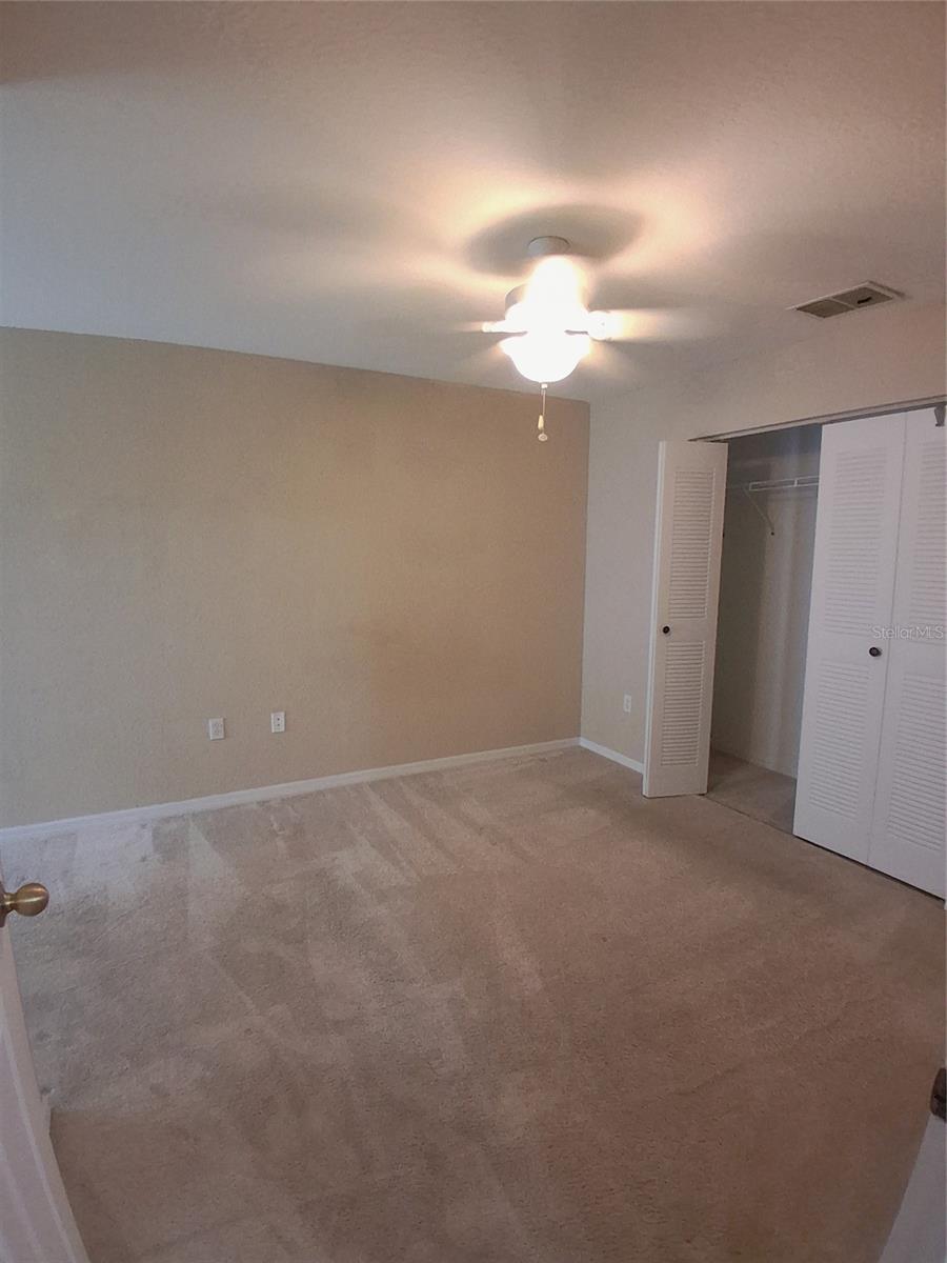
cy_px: 632
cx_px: 474
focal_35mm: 17
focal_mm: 1.4
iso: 200
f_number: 2.2
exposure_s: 1/33
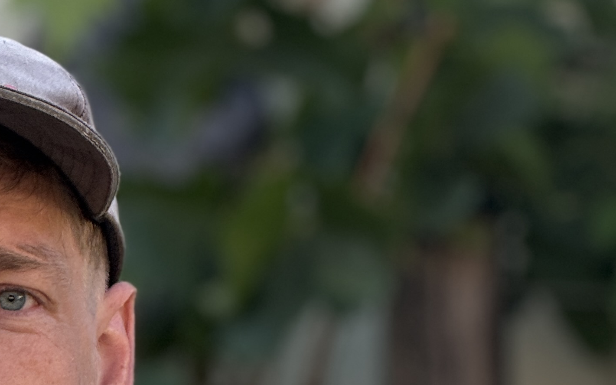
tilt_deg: +0.9
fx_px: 6060
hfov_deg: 5.8
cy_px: 765
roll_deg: -0.8
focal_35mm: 361
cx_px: -10
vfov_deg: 3.6
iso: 50
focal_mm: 15.66
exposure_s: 1/146
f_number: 2.8
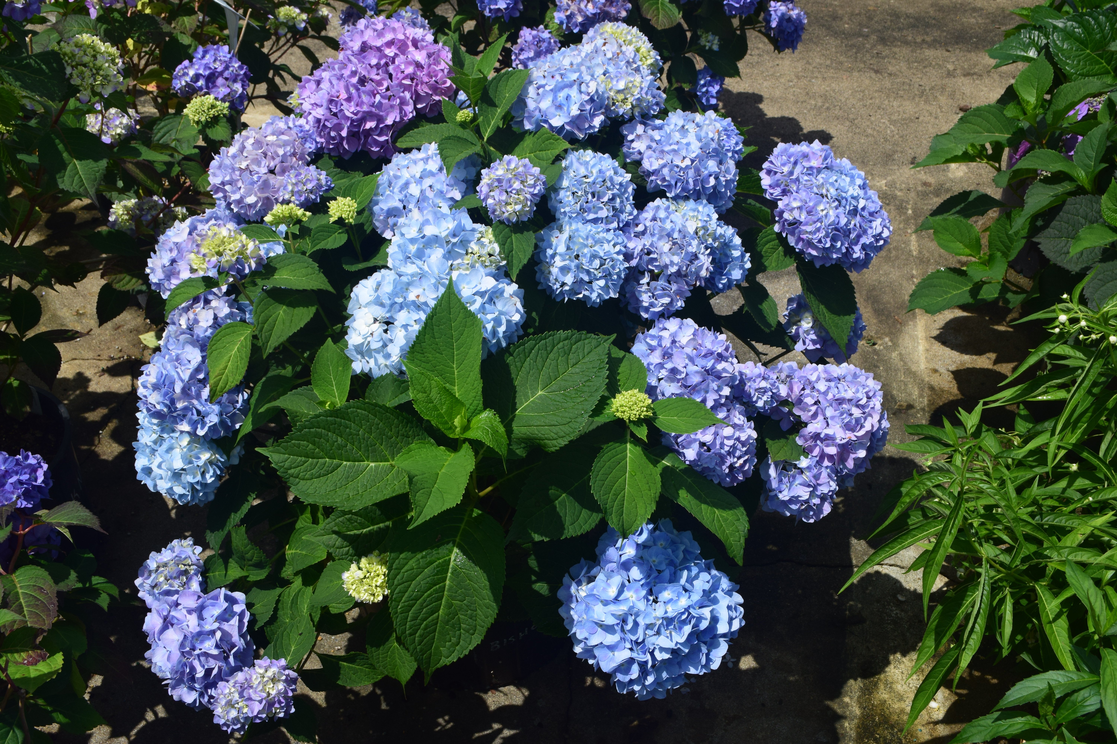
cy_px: 372
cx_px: 558
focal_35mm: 39
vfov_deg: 34.2
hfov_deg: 49.6
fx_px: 1210
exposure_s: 1/320
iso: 400
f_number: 10
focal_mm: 26
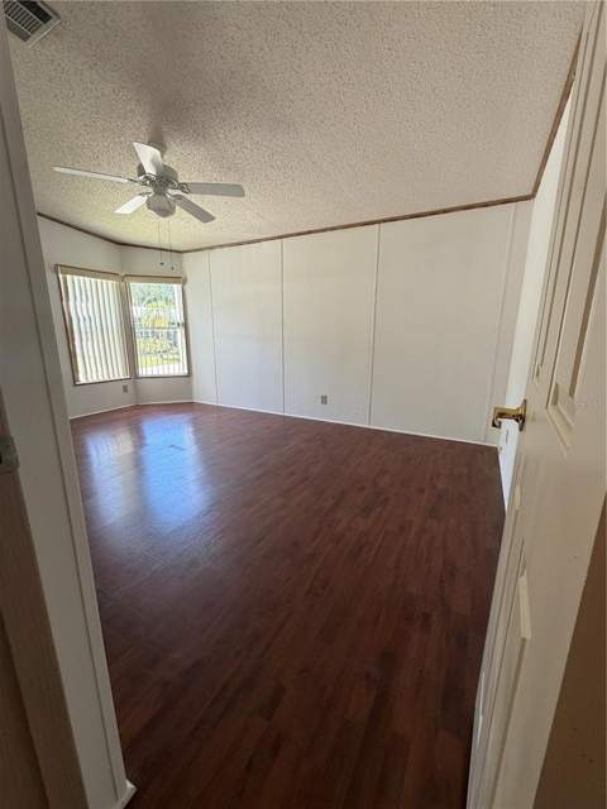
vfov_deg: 102.1
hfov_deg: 85.7
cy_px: 404
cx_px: 304
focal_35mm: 14
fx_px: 327
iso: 200
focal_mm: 2.22
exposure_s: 1/121
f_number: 2.2
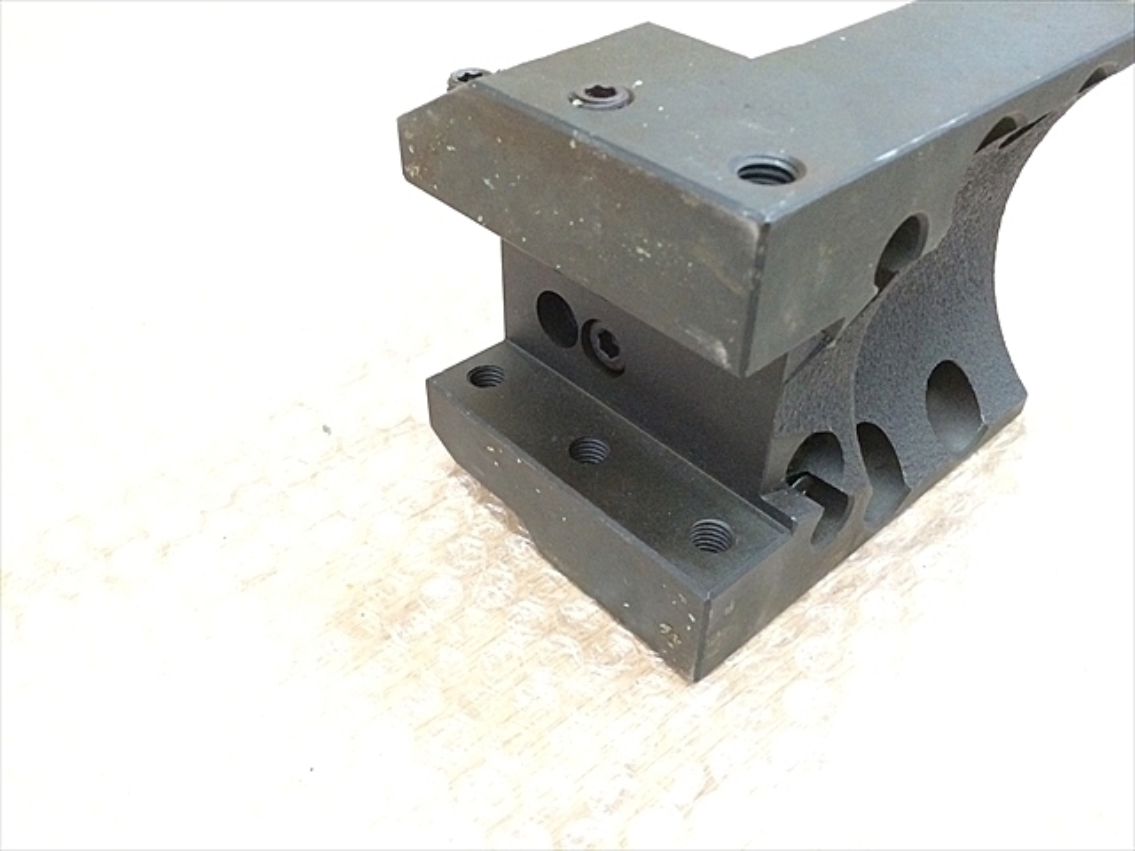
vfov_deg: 48.2
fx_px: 951
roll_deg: -0.3
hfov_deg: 61.7
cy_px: 426
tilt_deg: -41.1
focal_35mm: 29
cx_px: 568
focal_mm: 4.15
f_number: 2.2
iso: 320
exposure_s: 1/30
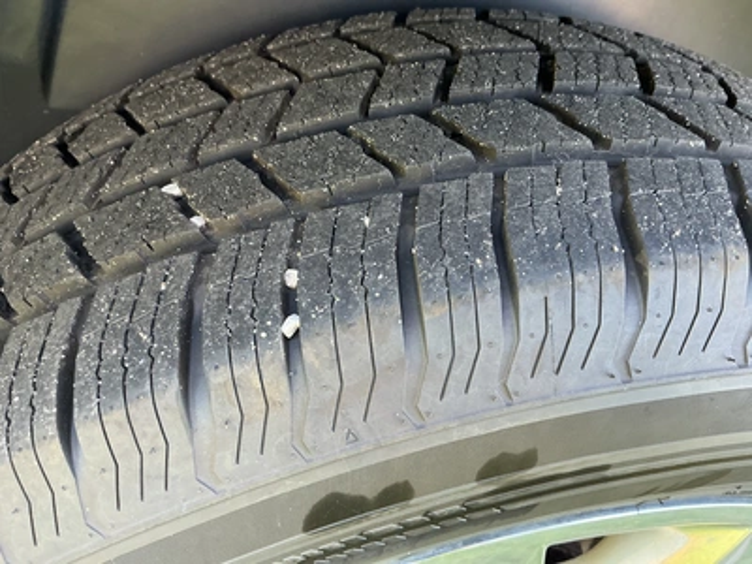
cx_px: 376
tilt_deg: -34.6
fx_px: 608
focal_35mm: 28
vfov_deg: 49.7
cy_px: 282
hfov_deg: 63.4
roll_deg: -26.7
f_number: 1.8
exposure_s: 1/61
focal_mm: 3
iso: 64
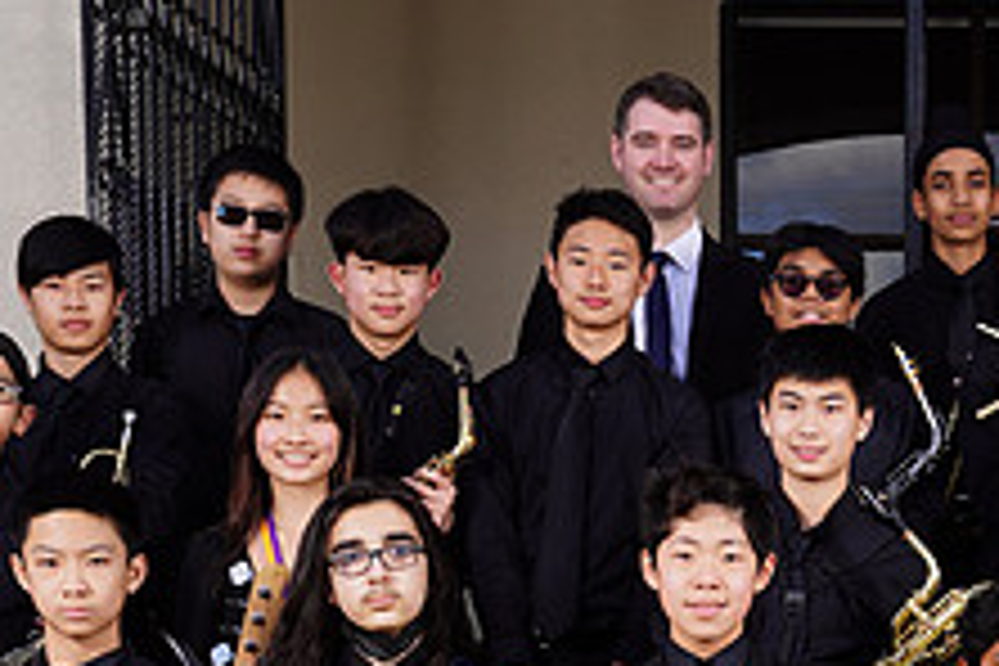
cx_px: 904
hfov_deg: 19.6
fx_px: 2830
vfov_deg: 13.1
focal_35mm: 102
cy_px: 785
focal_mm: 39
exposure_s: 1/200
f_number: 6.3
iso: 100
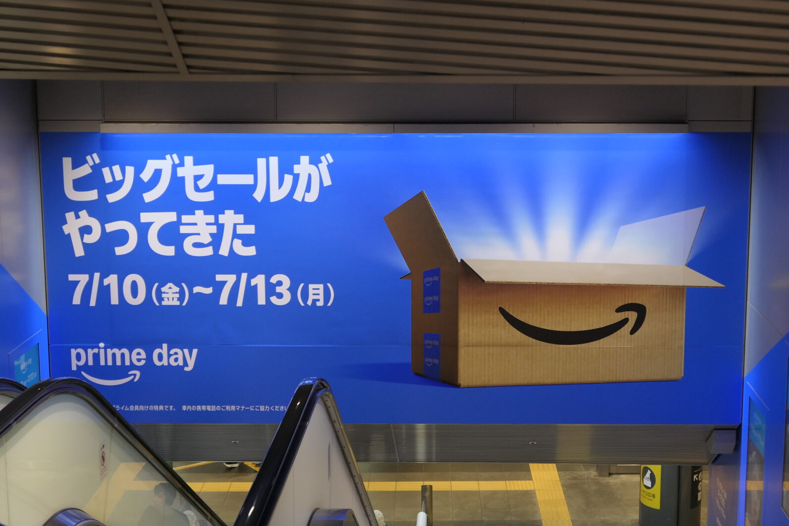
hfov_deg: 31.4
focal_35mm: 64
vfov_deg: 21.2
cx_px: 452
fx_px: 1403
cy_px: 267
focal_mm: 19.5
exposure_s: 1/100
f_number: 2.8
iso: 500
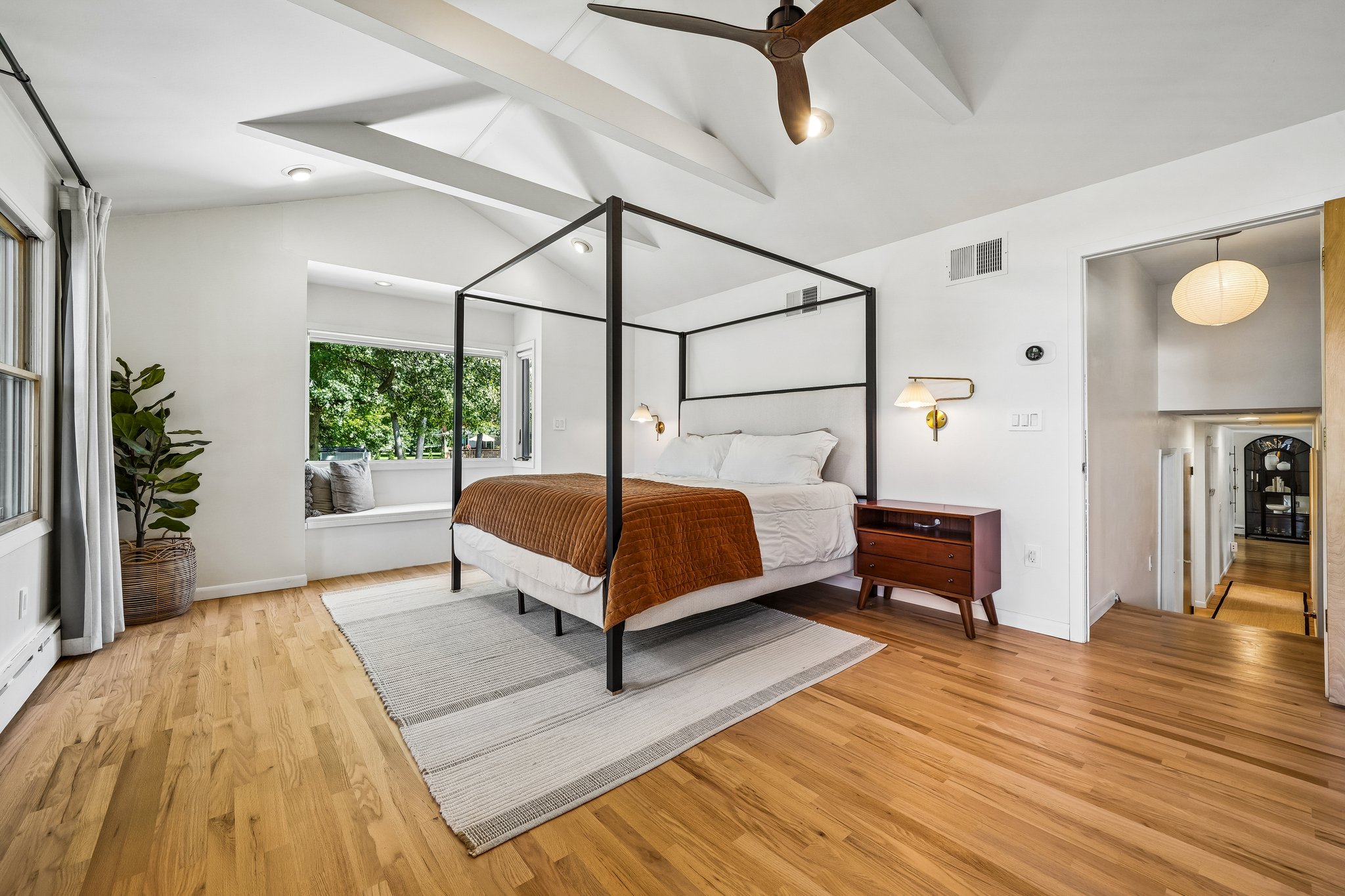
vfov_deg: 81.2
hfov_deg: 104.3
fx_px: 523
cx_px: 672
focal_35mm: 14
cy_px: 448
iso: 100
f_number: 10
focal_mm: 14
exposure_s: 1/3.33
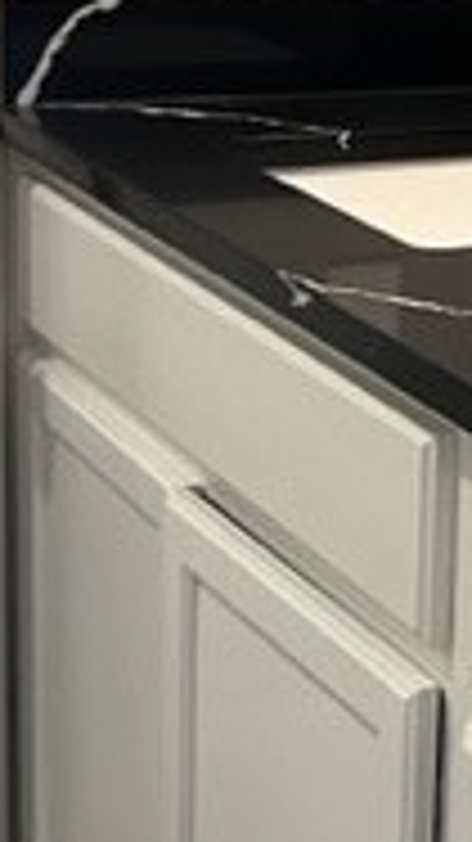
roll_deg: -3.9
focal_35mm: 97
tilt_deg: -9.8
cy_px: 117
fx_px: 2161
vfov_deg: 21.6
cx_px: 1016
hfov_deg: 11.1
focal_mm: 5.7
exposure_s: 1/60
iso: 200
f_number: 1.5
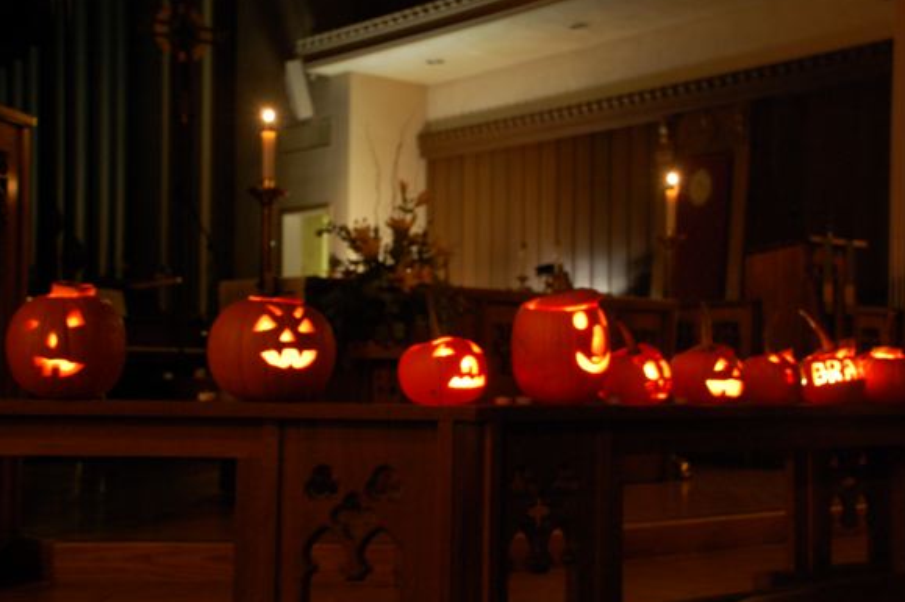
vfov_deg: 25.5
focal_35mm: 53
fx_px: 1331
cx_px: 487
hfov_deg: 37.5
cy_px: 321
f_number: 4.2
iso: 800
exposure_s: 1
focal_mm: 32
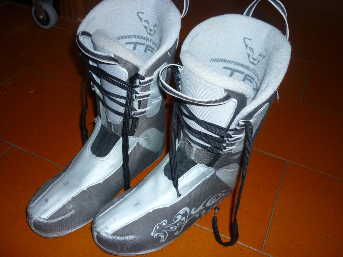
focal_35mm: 33
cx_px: 172
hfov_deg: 55.4
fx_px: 327
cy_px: 128
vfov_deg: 42.9
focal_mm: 5.5
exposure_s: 1/30
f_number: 2.8
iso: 100
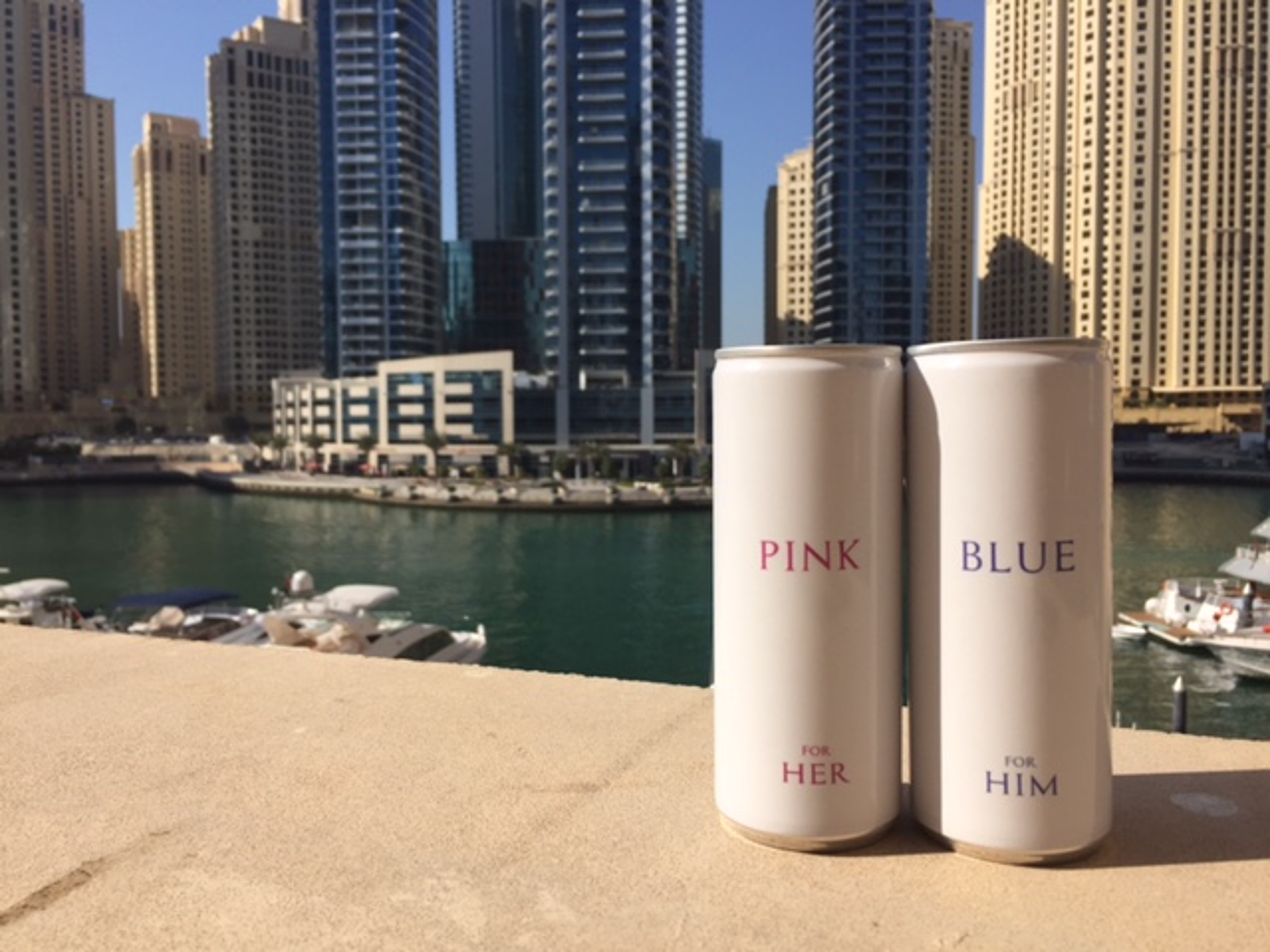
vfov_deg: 48.2
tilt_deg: -2.5
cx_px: 635
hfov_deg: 61.7
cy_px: 476
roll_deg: -0.5
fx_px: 1064
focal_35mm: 29
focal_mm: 4.15
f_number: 2.2
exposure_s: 1/2825
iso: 32
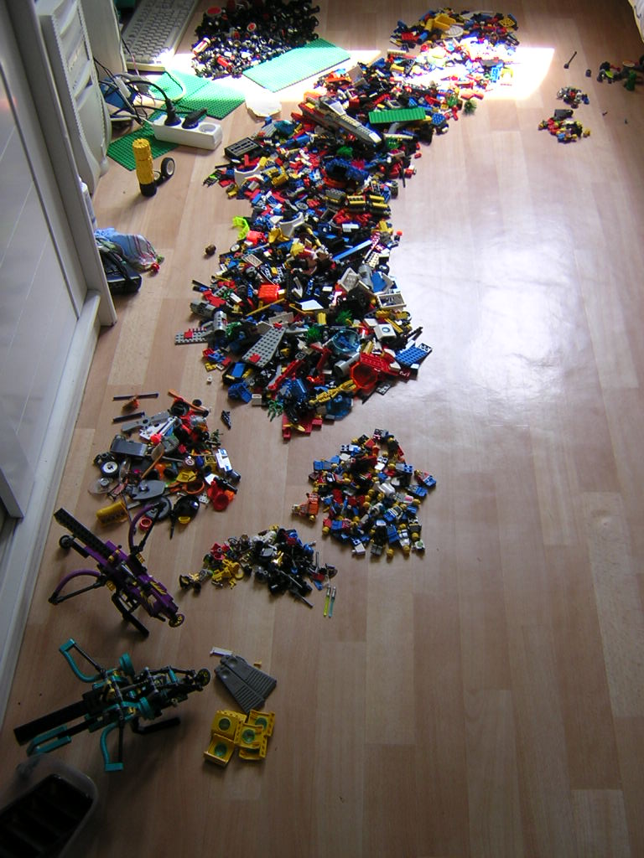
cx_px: 322
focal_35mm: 36
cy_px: 429
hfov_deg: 39.7
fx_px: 893
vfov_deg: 51.4
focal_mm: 4.7
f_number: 2.6
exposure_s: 1/67
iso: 100
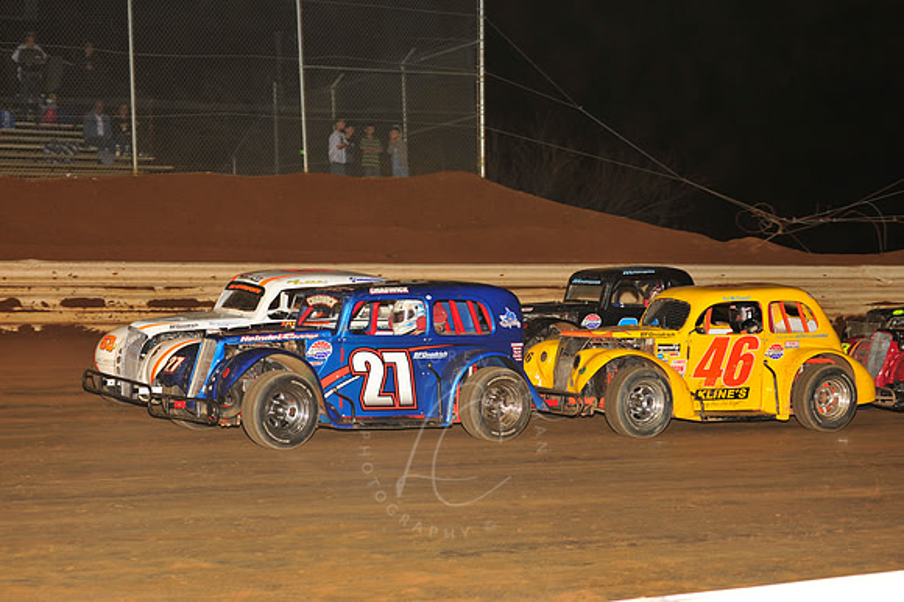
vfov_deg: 15.9
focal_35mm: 86
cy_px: 301
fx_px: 2158
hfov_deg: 23.7
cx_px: 452
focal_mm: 86
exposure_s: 1/250
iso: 800
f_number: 6.3
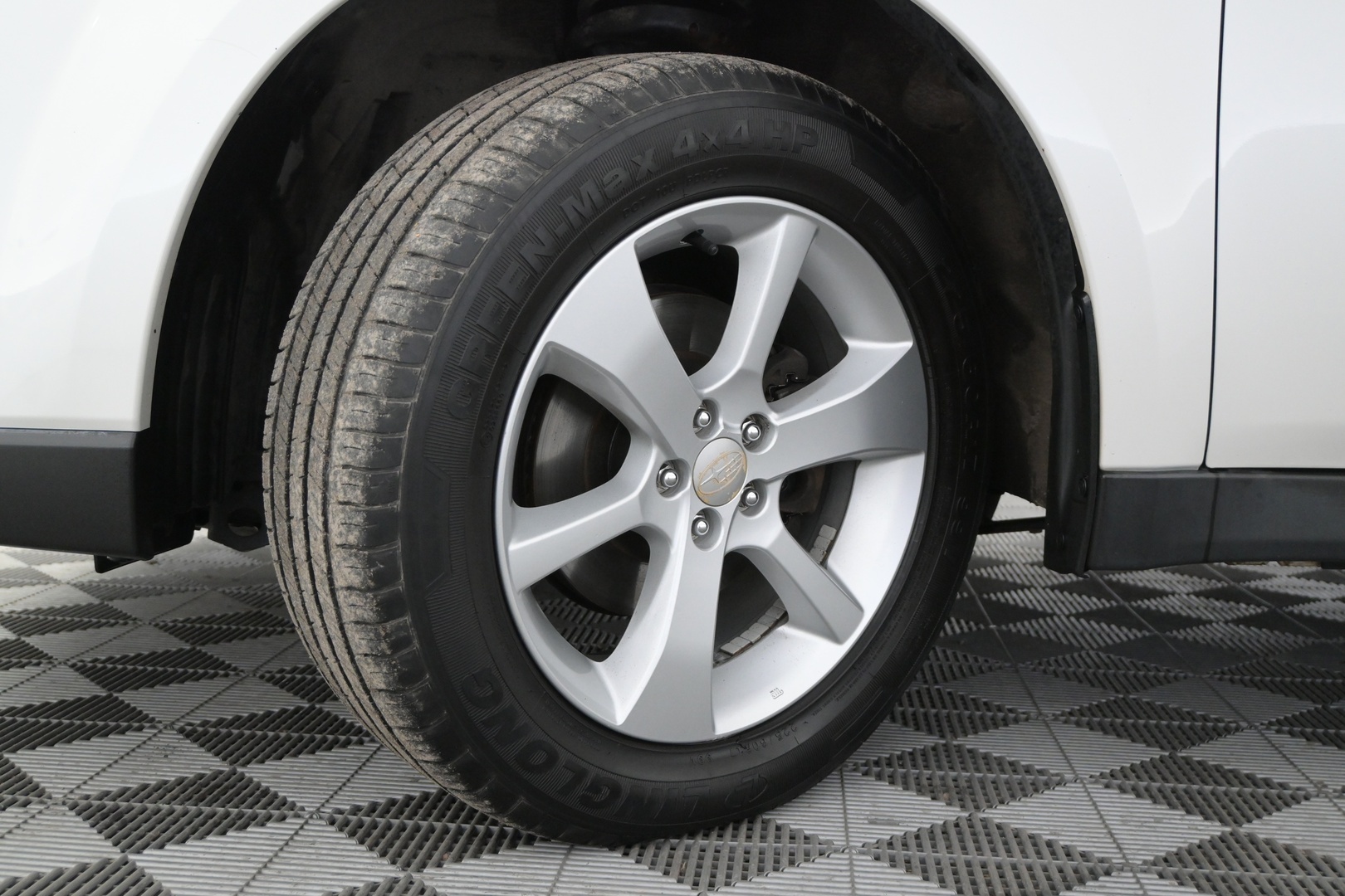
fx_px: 1457
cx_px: 672
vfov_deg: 34.2
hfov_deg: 49.6
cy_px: 448
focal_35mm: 39
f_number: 4.5
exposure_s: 1/80
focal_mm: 26
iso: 2500
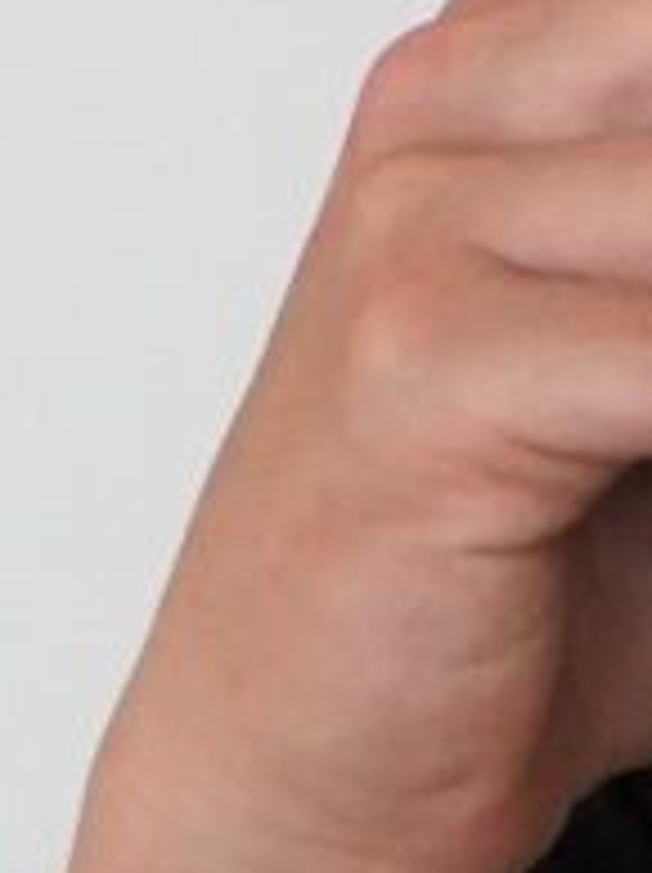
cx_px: 1907
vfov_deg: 2.0
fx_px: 25496
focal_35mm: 1013
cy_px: -569
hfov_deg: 1.5
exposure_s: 1/125
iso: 3200
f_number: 5
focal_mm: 68
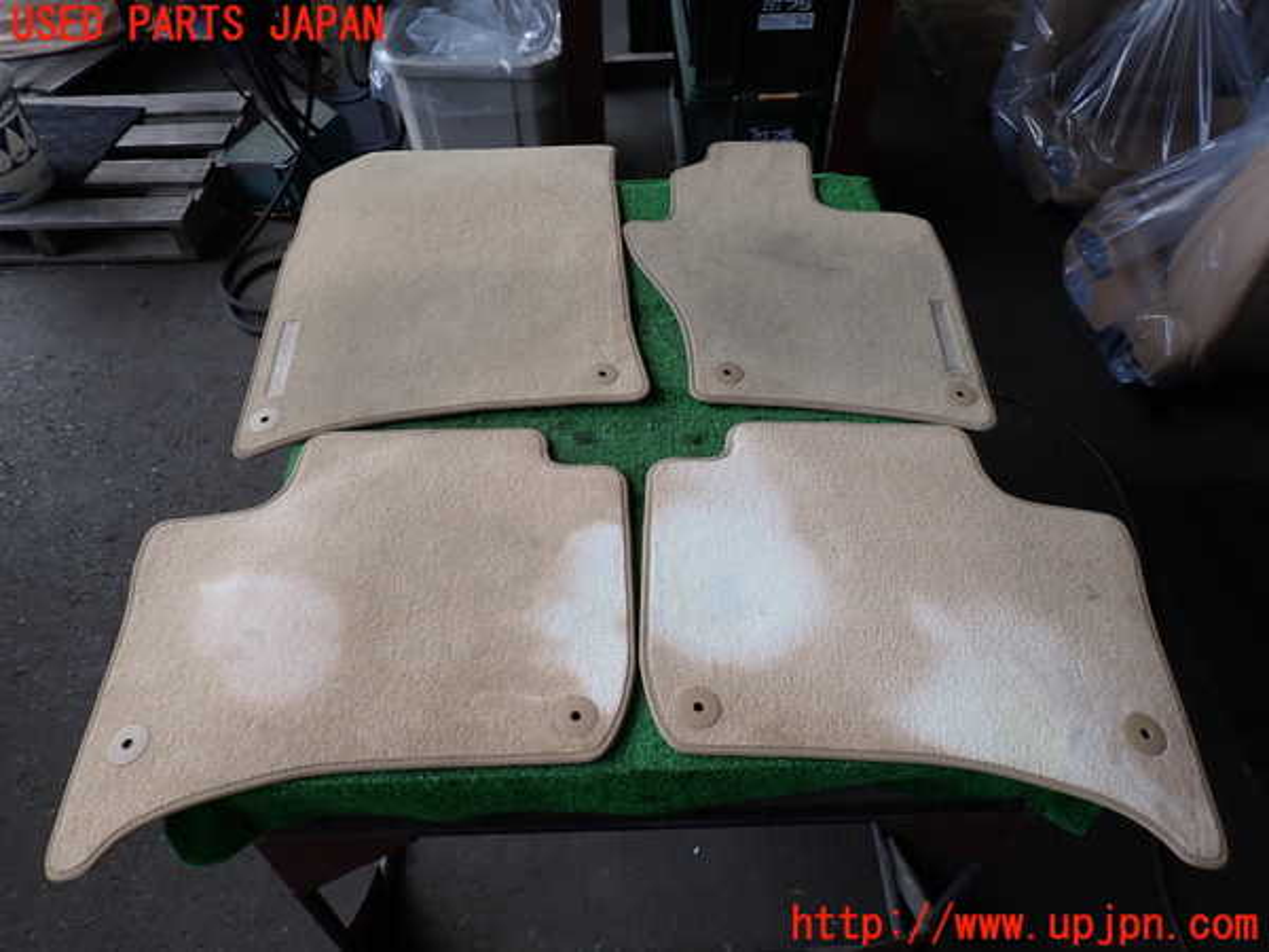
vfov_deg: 54.9
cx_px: 634
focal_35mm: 25
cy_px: 476
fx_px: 916
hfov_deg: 69.4
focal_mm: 4.5
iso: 100
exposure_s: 1/200
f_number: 2.8
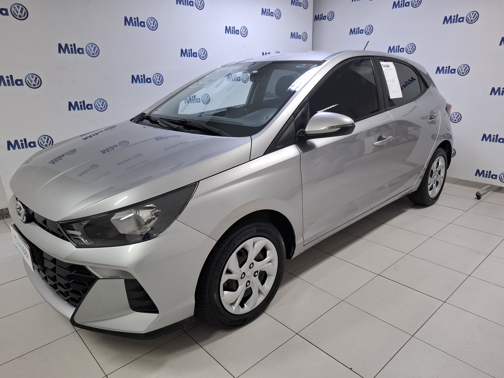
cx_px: 252
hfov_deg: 73.9
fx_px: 335
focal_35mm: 23
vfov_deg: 58.9
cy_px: 189
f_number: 1.8
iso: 320
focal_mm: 5.54
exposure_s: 1/60
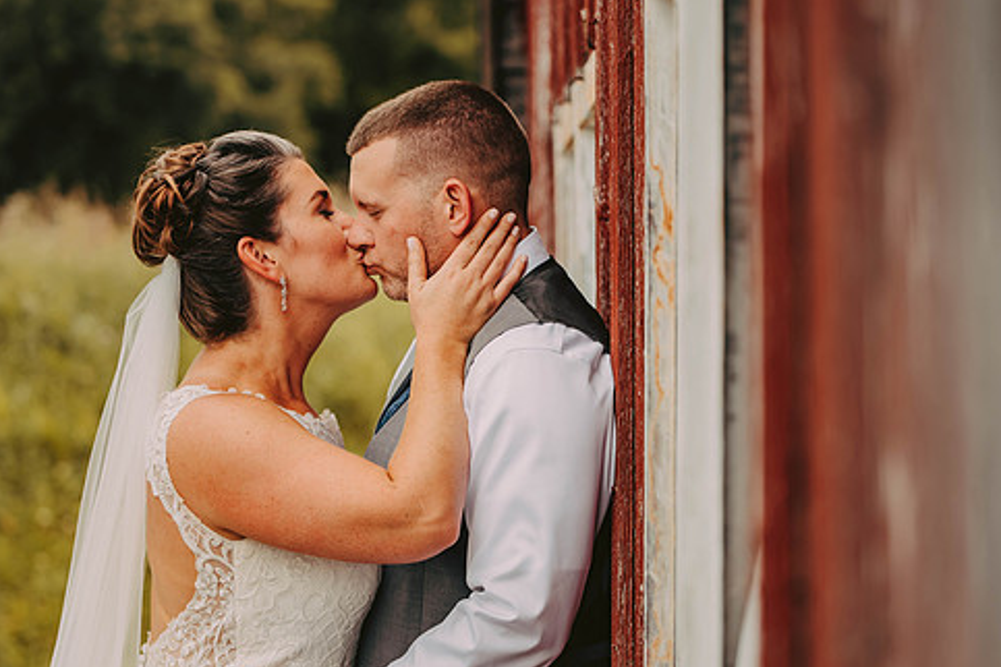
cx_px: 514
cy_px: 361
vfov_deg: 12.0
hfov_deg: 17.9
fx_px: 3170
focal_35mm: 114
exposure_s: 1/500
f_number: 2.8
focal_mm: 95
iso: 200
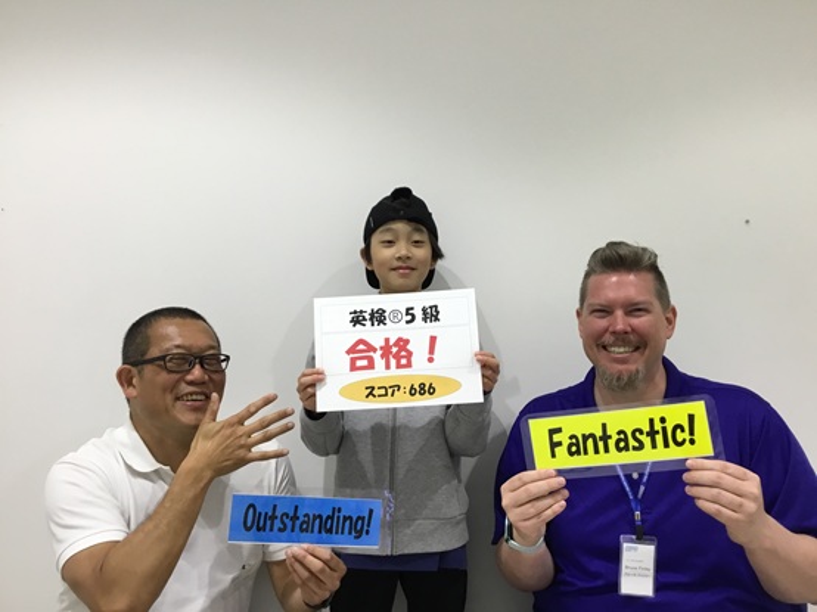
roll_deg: -1.1
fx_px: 731
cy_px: 306
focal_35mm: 31
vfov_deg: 45.4
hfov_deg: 58.4
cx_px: 408
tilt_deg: +5.3
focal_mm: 3.3
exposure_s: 1/30
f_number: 2.4
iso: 32
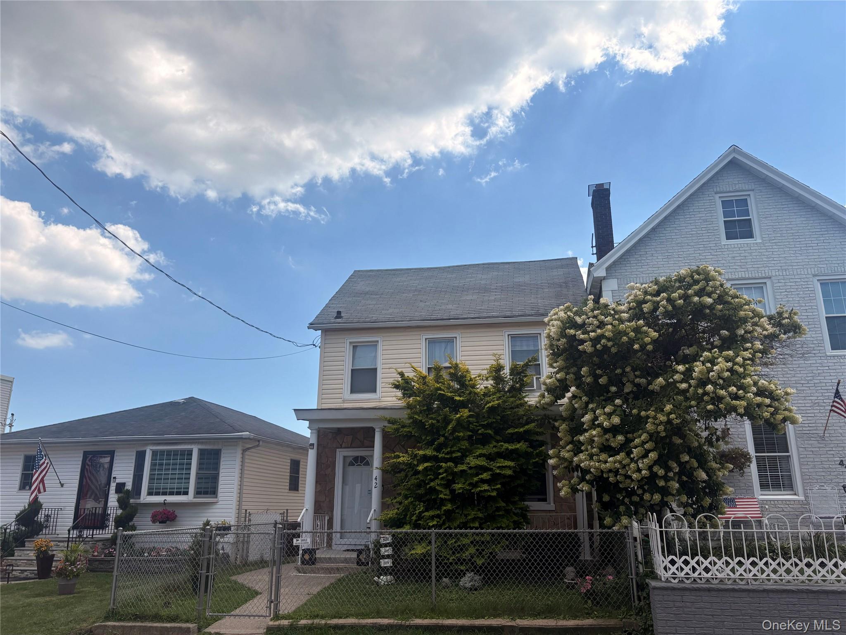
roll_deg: -0.1
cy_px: 318
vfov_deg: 53.1
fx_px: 635
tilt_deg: +16.2
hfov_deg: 67.3
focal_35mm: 26
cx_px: 423
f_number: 1.6
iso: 50
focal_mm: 5.96
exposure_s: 1/5348
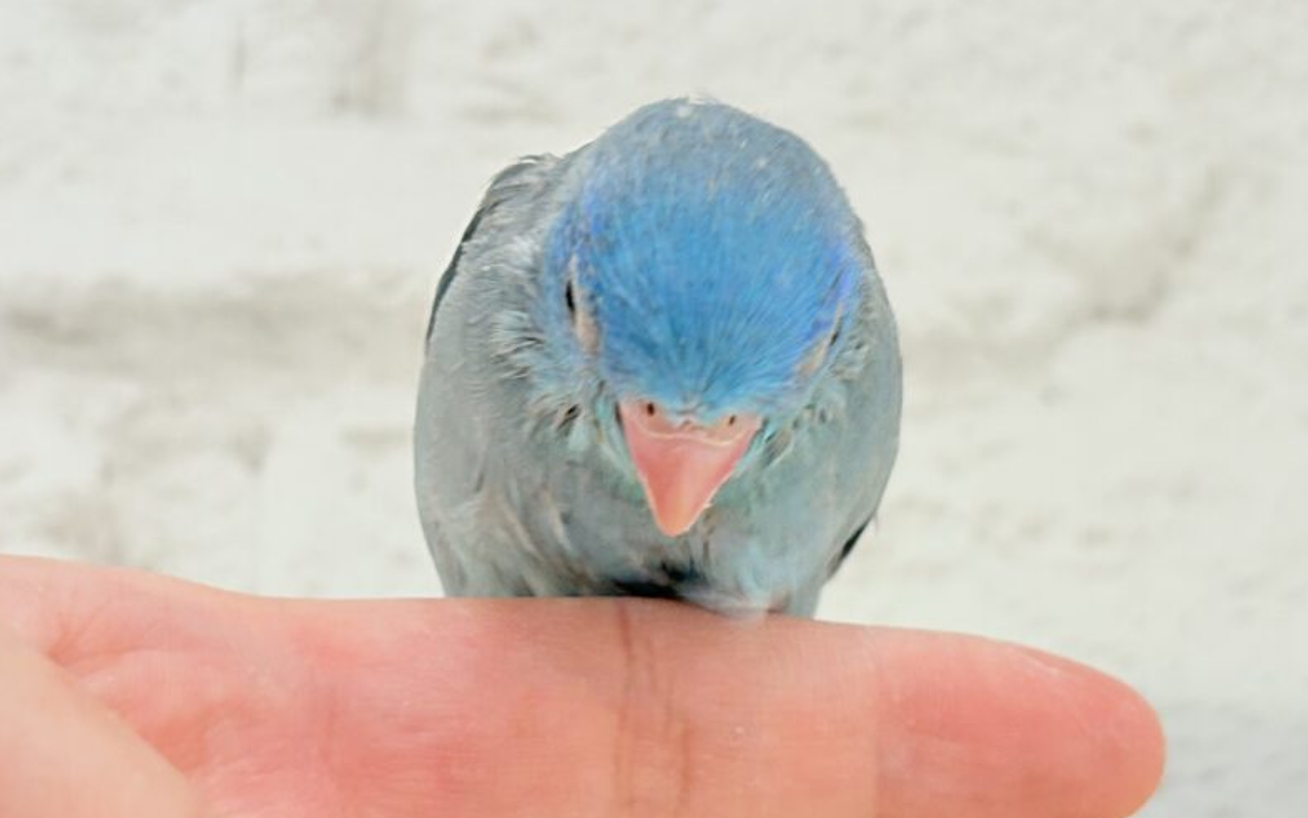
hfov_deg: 24.6
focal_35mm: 84
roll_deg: -2.1
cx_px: 690
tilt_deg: -6.0
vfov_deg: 15.5
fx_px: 2995
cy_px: 421
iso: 40
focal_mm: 5.96
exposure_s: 1/50
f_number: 1.6
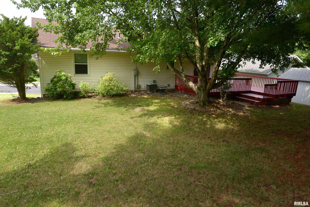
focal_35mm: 24
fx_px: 207
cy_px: 104
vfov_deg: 53.2
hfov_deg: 73.7
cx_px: 155
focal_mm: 24
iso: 250
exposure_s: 1/400
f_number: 5.6
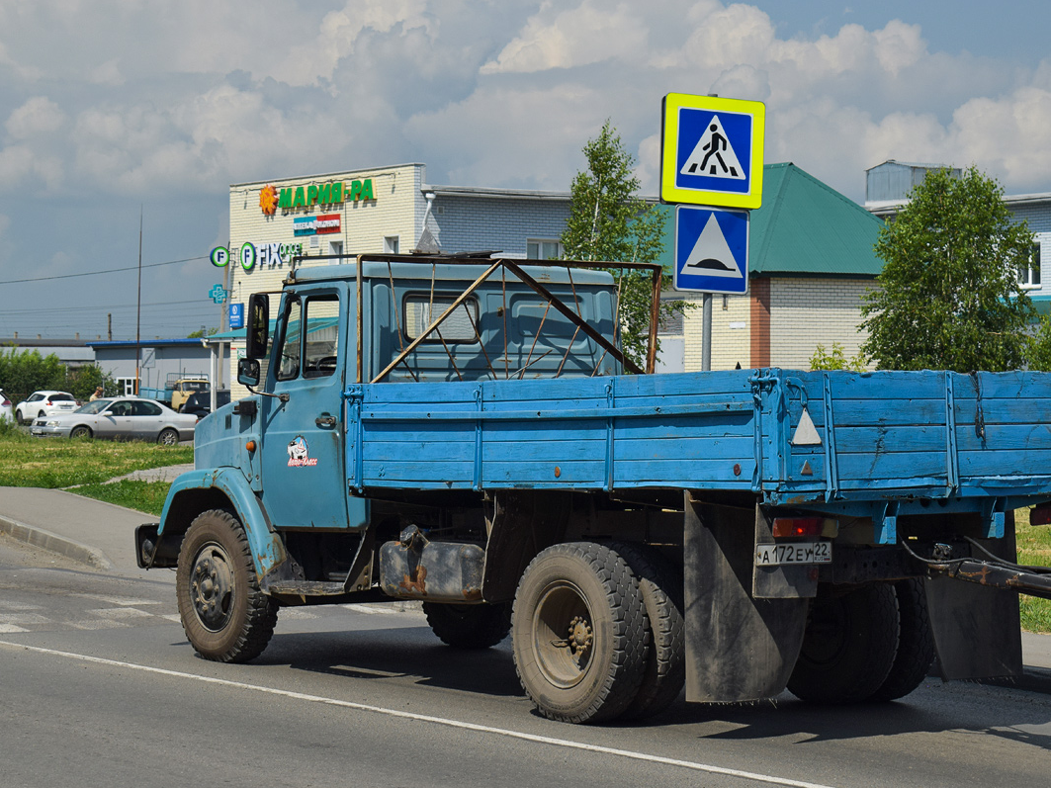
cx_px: 592
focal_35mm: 90
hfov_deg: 21.9
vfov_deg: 16.5
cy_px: 394
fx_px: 2718
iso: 200
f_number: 7.1
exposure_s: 1/1250
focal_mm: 55
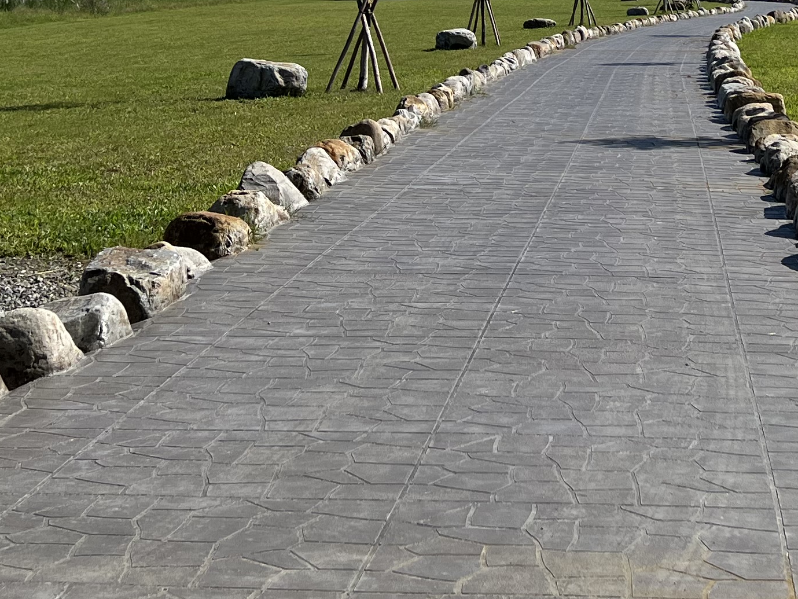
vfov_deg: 18.2
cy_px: -164
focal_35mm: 76
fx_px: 1752
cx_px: 571
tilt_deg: +4.7
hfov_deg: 25.4
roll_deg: -1.2
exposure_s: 1/7463
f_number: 1.5
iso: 50
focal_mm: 5.7
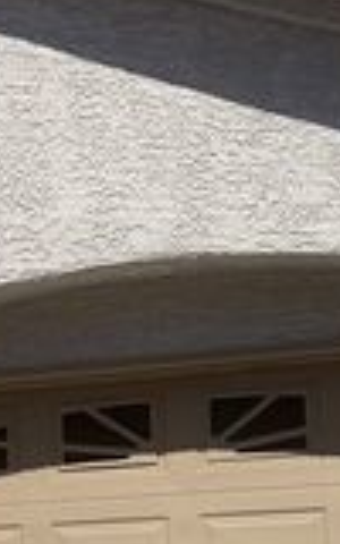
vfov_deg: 19.4
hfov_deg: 12.3
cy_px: 437
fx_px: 1572
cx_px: 41
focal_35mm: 106
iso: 80
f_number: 1.78
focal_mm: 6.76
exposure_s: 1/10309
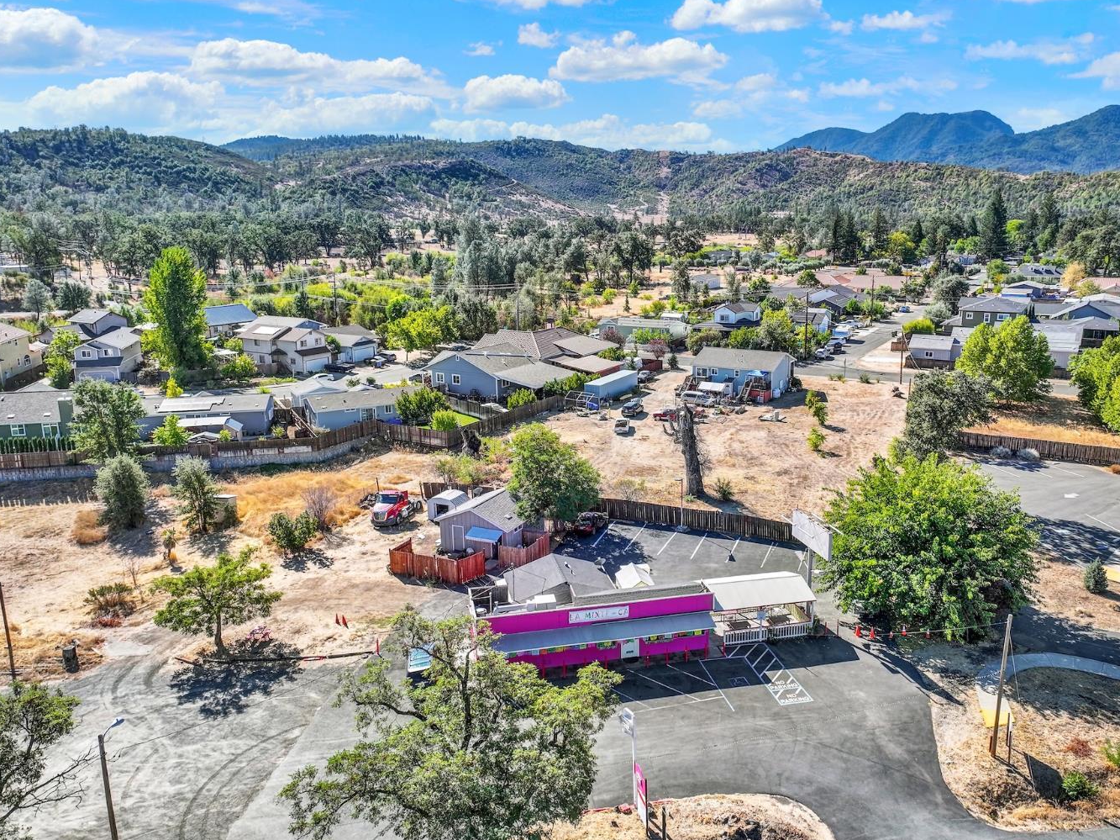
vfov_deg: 51.3
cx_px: 608
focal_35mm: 27
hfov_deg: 65.2
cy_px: 415
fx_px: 873
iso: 220
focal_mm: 12.3
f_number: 2.8
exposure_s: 1/2000
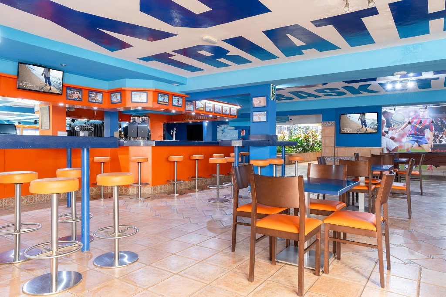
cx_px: 223
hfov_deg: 71.5
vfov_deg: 51.3
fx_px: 310
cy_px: 148
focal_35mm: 25
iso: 640
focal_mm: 25
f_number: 9
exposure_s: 1/2
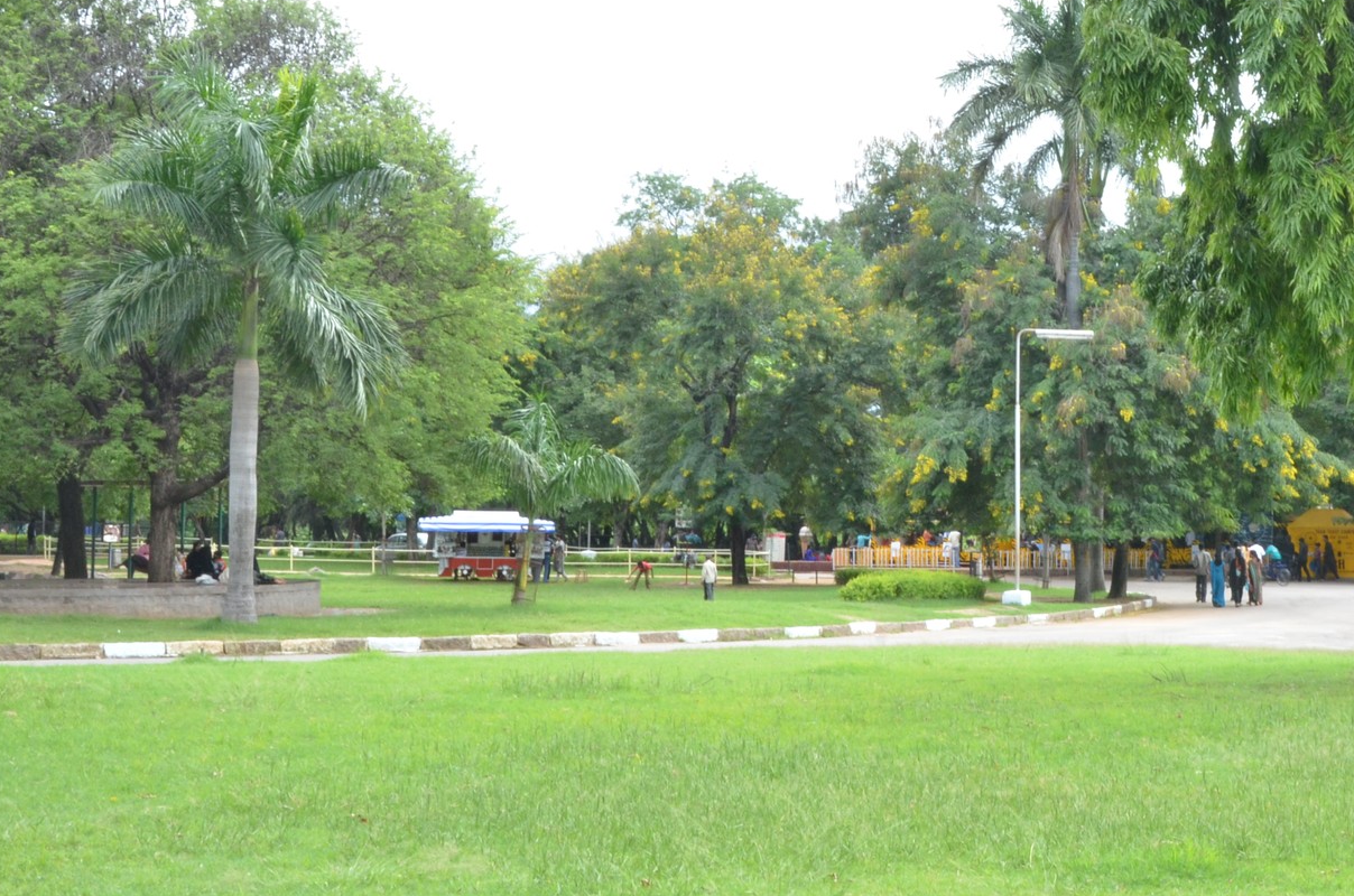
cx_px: 1031
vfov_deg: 21.7
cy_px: 319
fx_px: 2327
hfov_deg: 31.8
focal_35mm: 62
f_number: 25
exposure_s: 1/40
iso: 640
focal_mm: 26
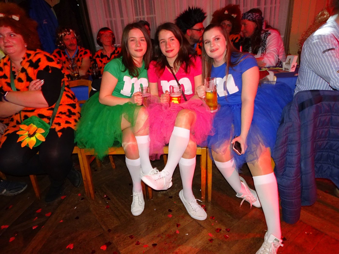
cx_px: 170
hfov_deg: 71.6
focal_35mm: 24
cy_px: 127
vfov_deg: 56.8
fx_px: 235
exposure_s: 1/5
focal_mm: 4.1
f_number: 3.5
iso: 320
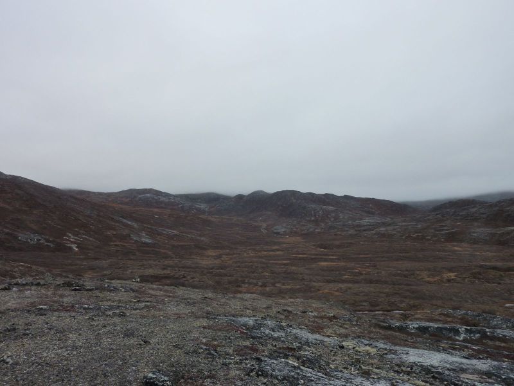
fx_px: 371
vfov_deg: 54.9
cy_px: 193
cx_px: 257
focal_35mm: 25
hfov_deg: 69.4
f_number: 4
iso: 125
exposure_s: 1/200
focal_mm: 4.1
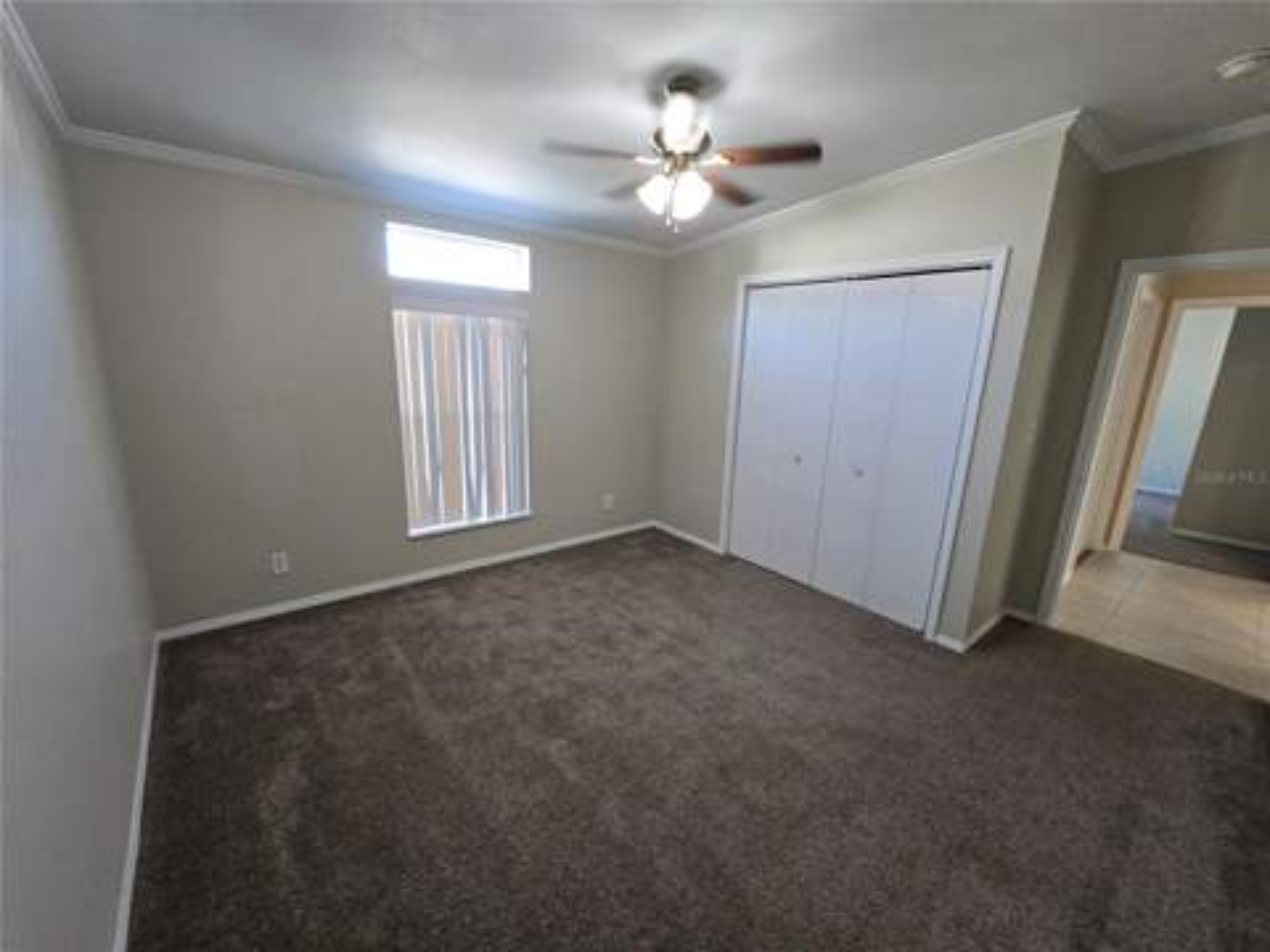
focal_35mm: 13
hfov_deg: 106.2
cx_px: 635
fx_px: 477
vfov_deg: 89.9
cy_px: 476
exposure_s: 1/60
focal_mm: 2.2
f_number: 2.2
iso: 200
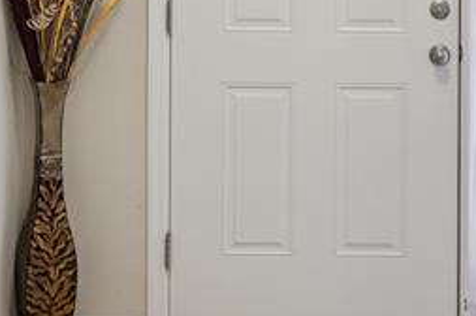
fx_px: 1096
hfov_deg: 24.2
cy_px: -92
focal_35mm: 83
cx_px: 367
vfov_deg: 15.6
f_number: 10
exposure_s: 1/10
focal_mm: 20.5
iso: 800
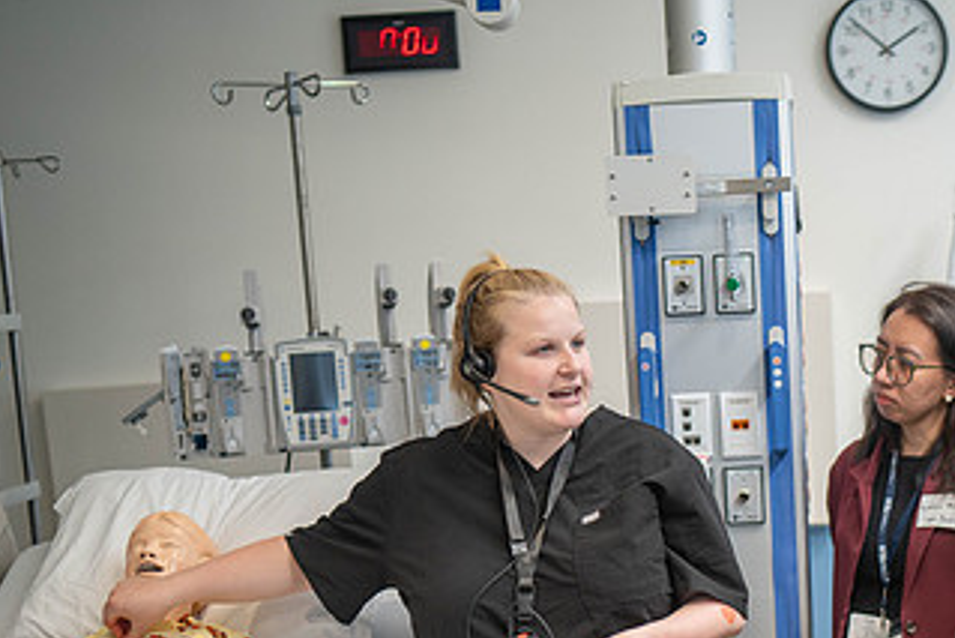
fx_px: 1752
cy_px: 587
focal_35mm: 66
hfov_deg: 29.6
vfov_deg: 20.2
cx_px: 802
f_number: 2
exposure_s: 1/400
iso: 500
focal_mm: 35
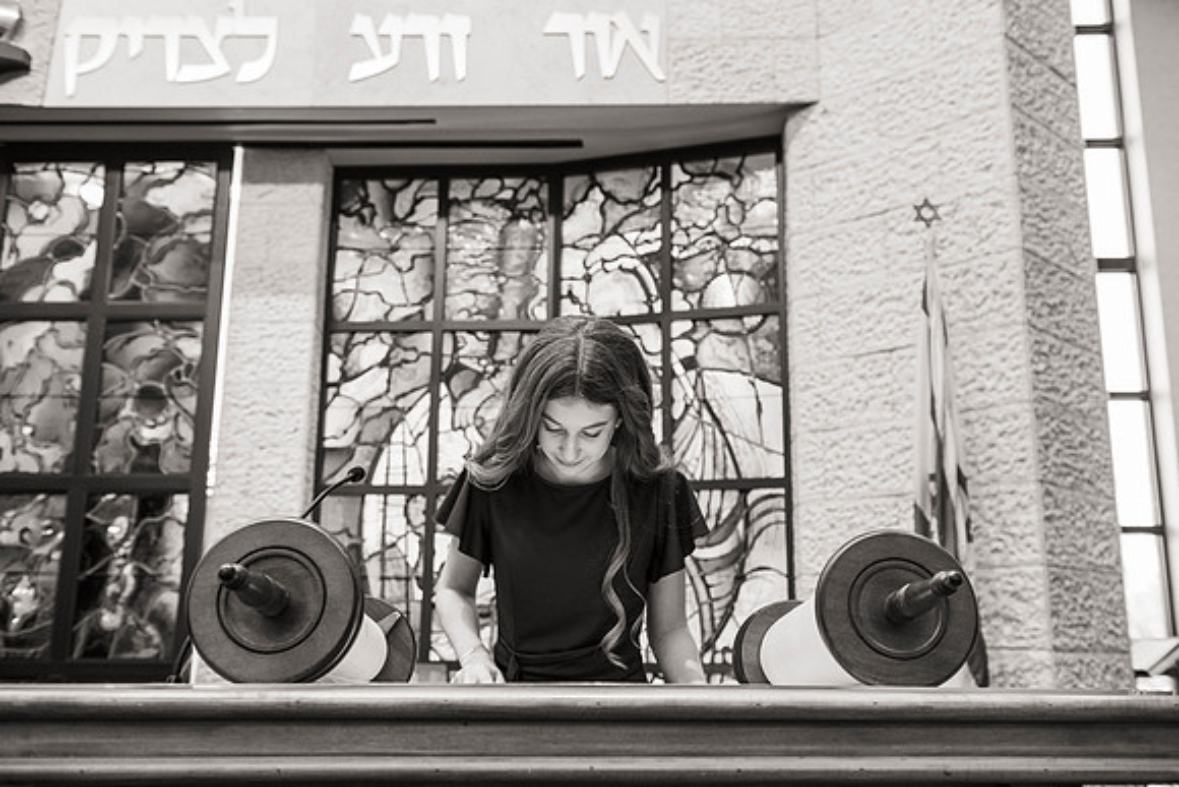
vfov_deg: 37.4
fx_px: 1162
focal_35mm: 35
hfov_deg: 53.8
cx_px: 591
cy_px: 396
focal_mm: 34
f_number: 3.5
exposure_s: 1/125
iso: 1000
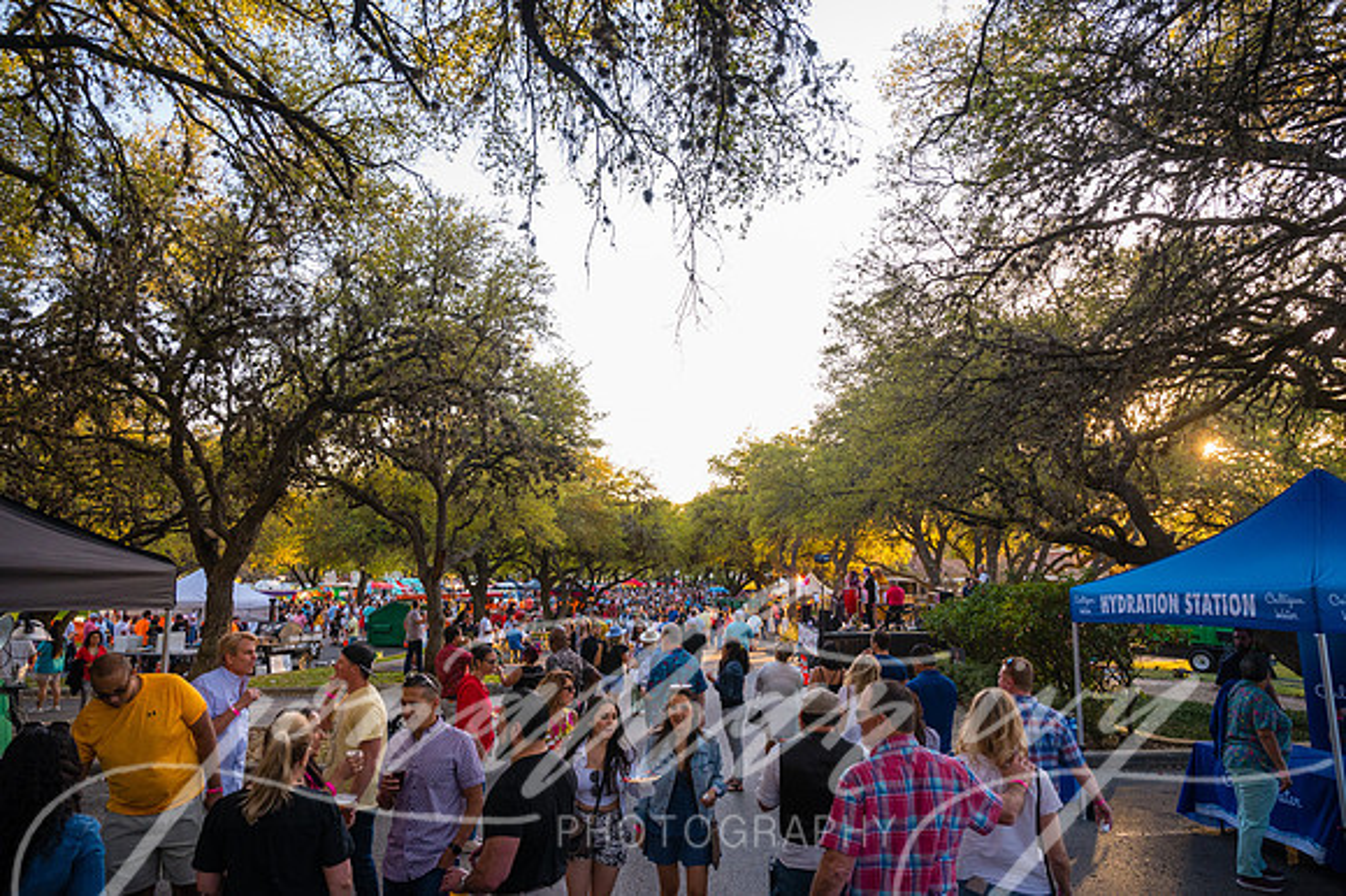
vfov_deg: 53.1
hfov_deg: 73.8
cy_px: 448
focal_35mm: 24
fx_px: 897
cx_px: 673
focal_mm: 24
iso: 1250
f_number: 4
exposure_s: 1/800
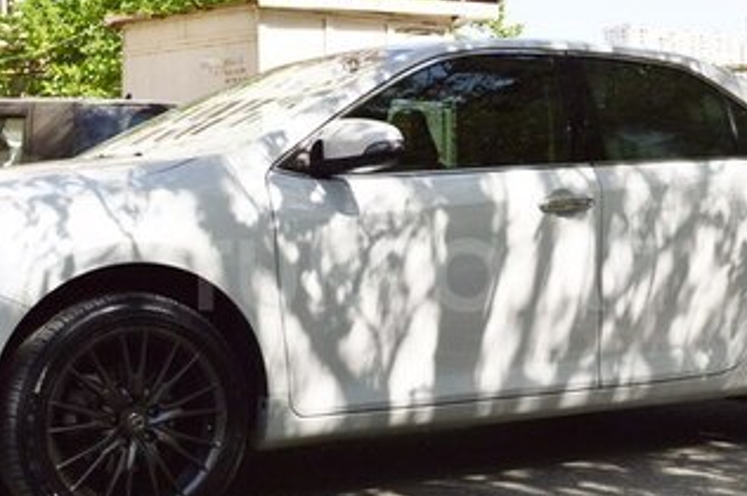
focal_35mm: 69
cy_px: 275
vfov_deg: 19.7
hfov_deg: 29.2
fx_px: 1430
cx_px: 421
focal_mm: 22
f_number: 11
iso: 400
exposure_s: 1/500
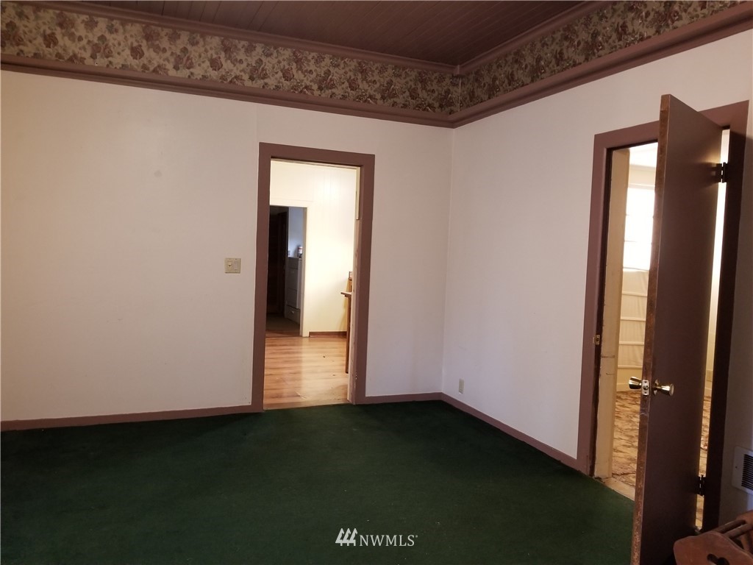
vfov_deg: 53.1
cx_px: 376
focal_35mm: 26
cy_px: 282
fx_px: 566
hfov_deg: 67.3
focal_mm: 4.25
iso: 250
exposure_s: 1/20
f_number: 1.7
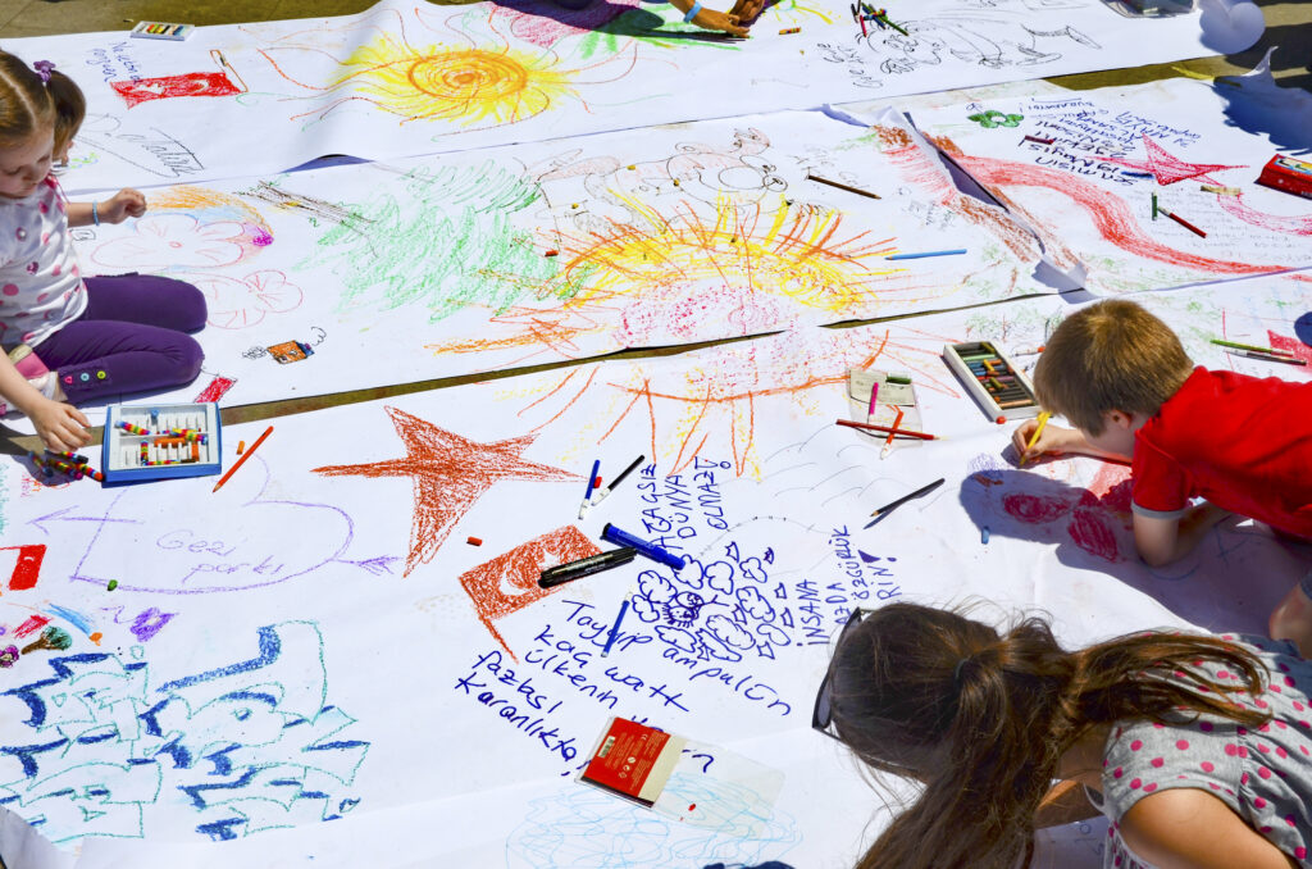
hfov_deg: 51.4
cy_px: 434
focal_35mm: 38
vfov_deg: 35.3
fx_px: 1364
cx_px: 656
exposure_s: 1/800
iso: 100
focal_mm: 25
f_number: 14
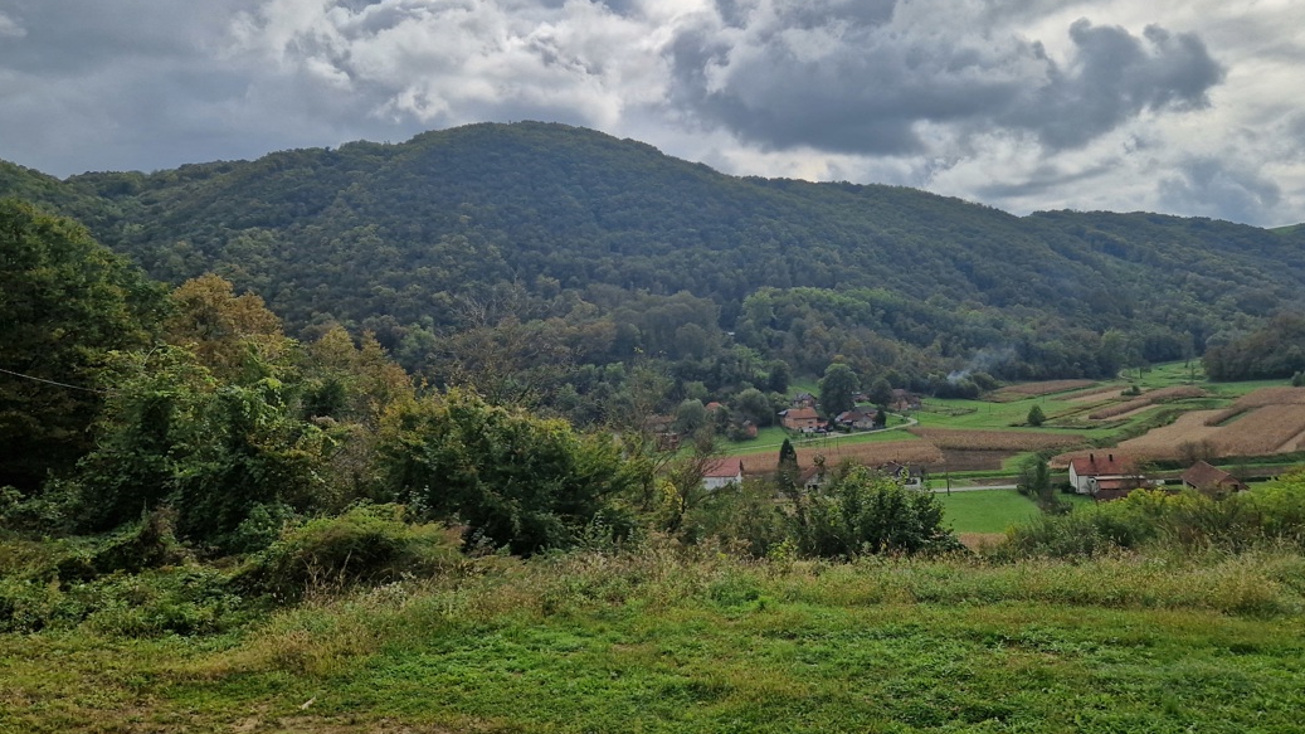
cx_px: 712
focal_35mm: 29
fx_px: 1003
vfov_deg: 40.1
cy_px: 327
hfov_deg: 65.9
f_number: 1.8
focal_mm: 5.4
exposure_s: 1/3632
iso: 50
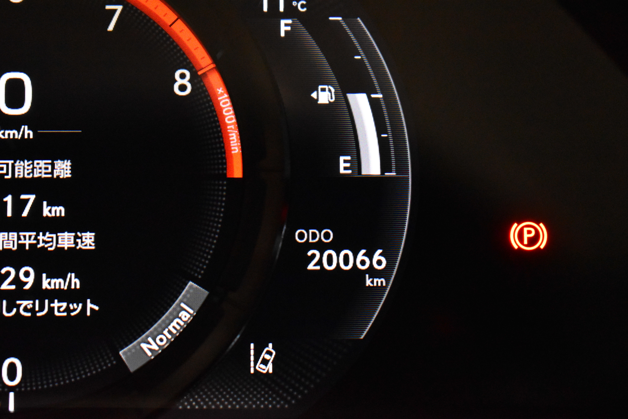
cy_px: 210
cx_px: 314
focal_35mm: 82
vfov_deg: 16.6
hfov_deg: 24.6
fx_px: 1439
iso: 6400
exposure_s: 1/80
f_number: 5.6
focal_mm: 55
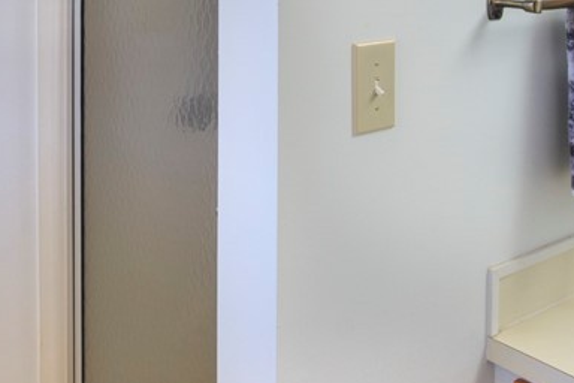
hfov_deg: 40.7
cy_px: -58
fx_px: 765
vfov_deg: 25.6
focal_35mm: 48
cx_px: 197
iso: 800
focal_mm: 17
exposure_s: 1/20
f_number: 7.1
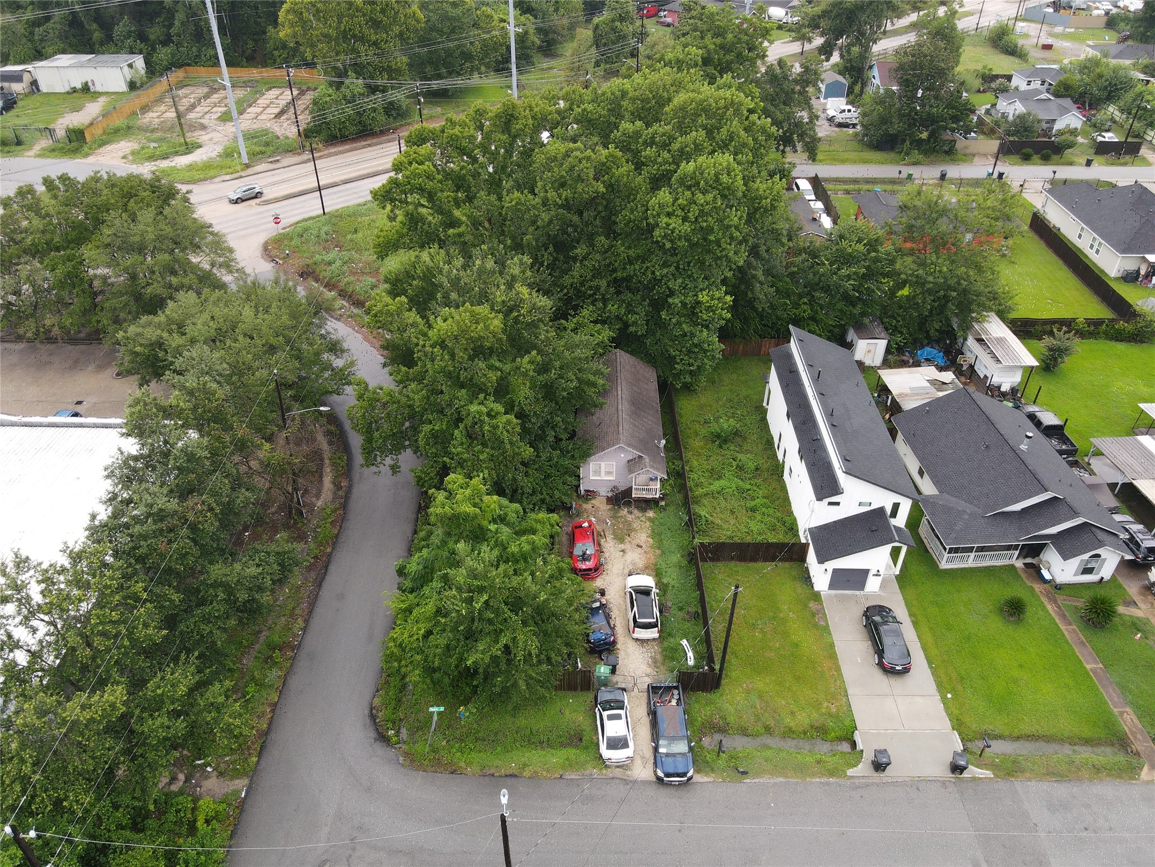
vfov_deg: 56.8
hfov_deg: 71.6
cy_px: 434
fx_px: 801
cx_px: 578
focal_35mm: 24
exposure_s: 1/30
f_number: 2.8
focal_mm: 4.5
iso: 100
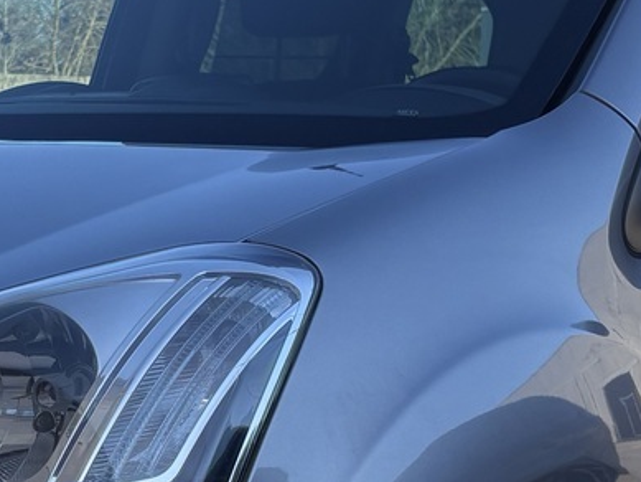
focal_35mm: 107
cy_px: 284
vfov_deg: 13.8
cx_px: 10
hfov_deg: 17.9
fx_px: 1982
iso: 50
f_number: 1.6
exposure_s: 1/1587
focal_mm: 5.96
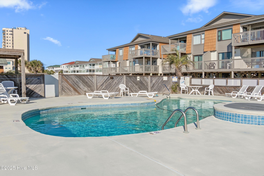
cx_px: 132
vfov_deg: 43.6
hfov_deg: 61.9
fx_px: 220
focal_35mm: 30
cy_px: 88
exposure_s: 1/400
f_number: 10
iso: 100
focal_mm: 20
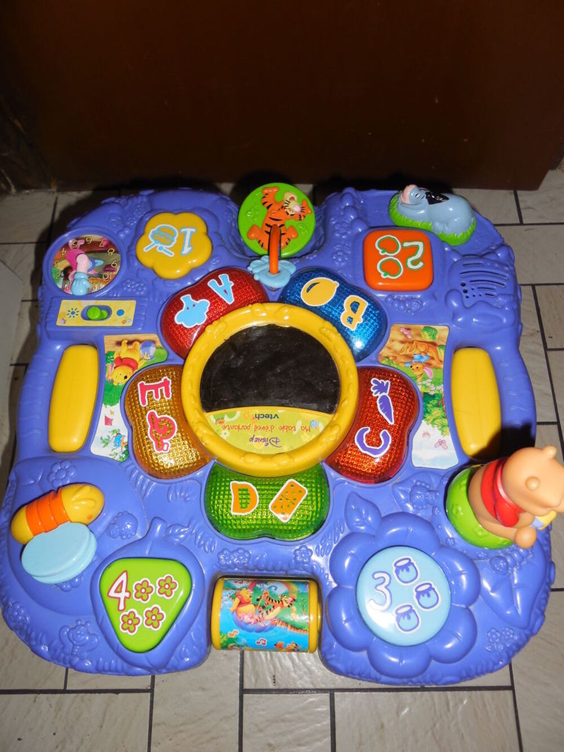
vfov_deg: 67.3
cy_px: 376
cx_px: 282
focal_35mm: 26
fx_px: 565
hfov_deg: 53.1
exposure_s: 1/25
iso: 125
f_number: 3.5
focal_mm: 4.6
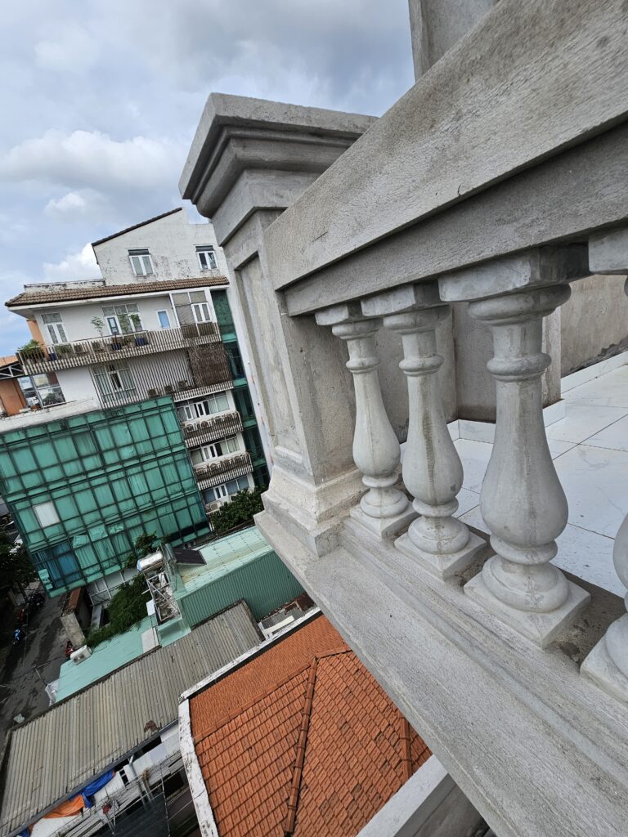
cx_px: 314
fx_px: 314
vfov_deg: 106.2
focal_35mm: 13
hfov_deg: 89.9
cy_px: 418
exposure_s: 1/1623
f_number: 2.2
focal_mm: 2.2
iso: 50
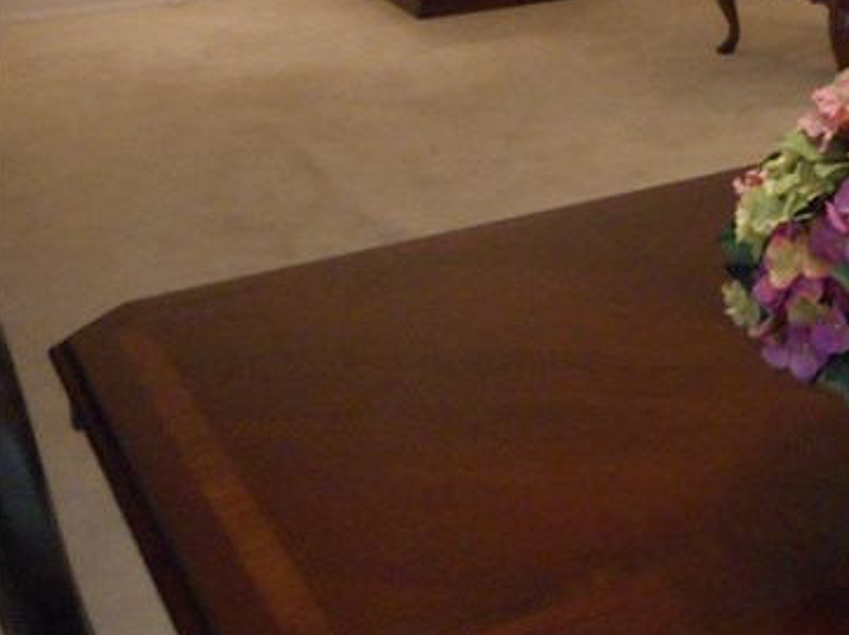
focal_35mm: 71
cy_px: -146
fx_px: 1740
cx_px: 1192
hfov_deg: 23.3
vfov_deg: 19.4
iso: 400
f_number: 3.7
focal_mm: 4.5
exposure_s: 1/15
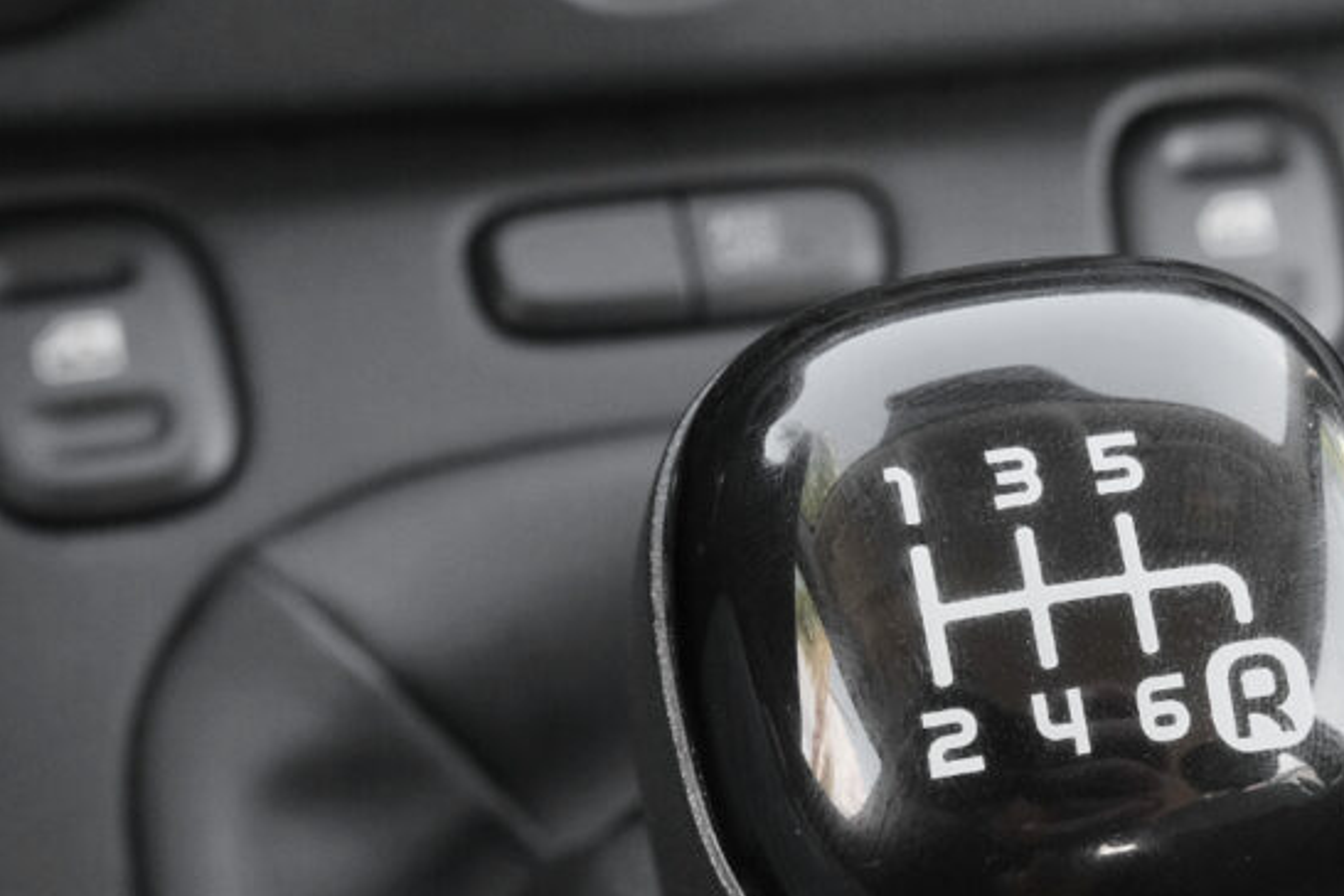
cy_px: 693
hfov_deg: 33.0
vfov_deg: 22.4
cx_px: 943
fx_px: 2240
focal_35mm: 60
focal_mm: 21.5
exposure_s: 1/50
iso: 2000
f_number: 9
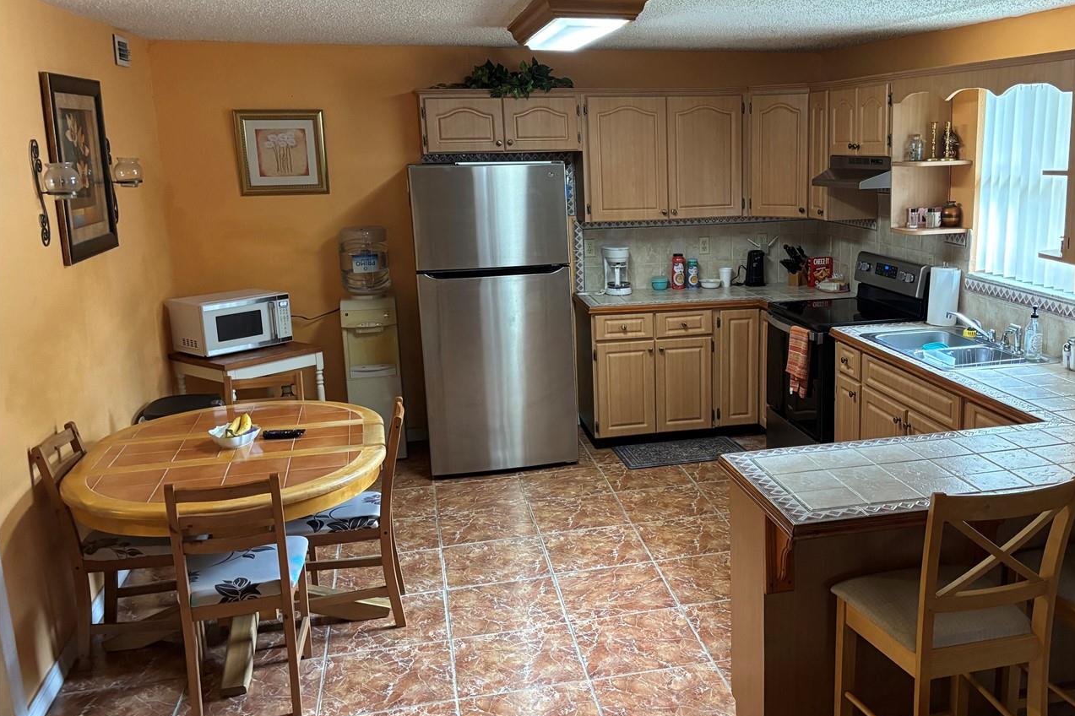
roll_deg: +1.2
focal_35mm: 34
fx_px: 1015
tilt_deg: -12.0
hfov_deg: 55.2
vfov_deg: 38.9
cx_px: 672
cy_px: 344
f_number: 1.6
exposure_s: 1/60
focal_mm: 5.96
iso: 500
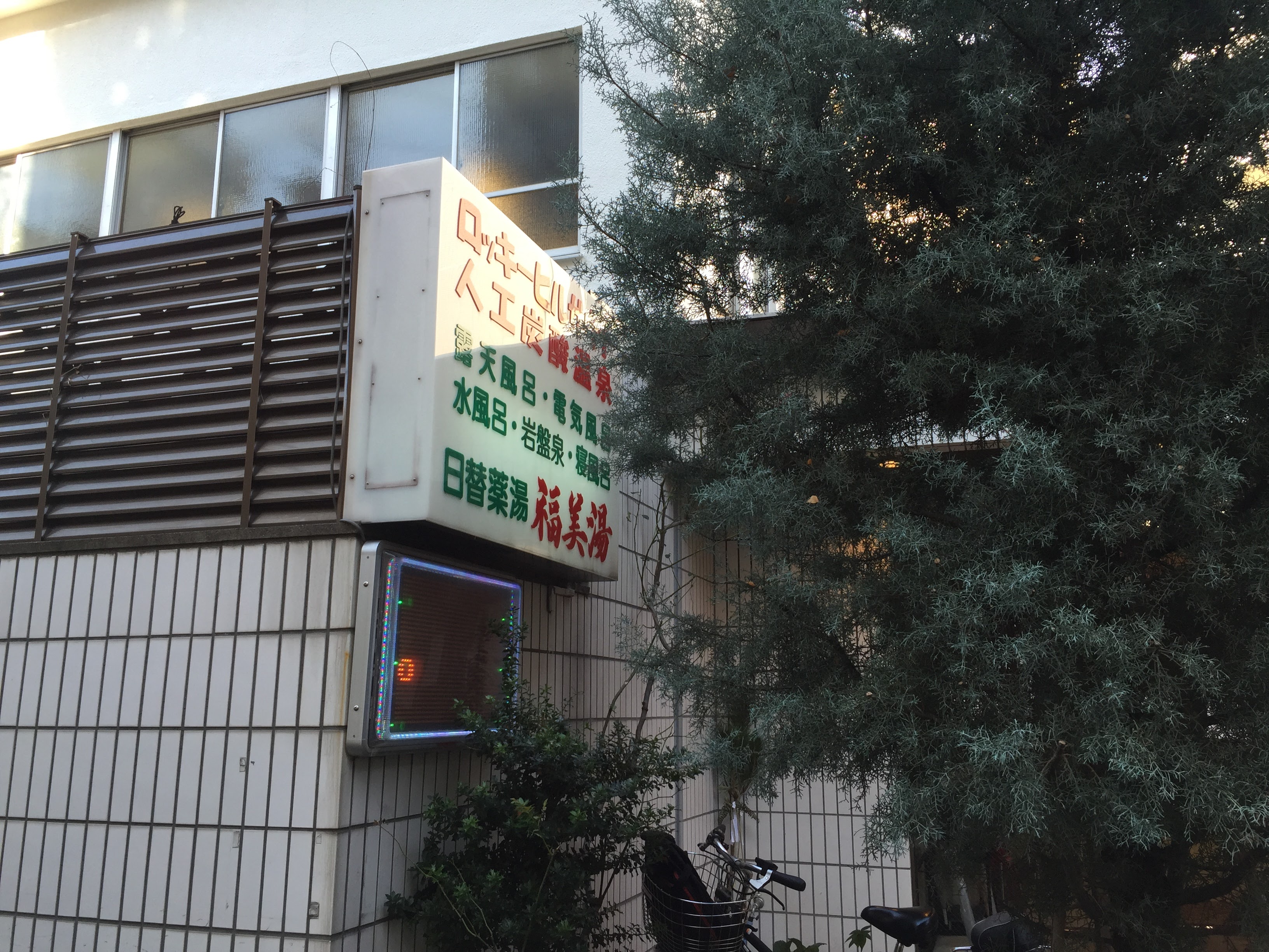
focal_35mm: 29
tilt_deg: +11.6
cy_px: 476
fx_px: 1063
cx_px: 634
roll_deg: -0.7
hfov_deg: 61.7
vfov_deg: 48.2
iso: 32
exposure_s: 1/147
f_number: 2.2
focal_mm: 4.15
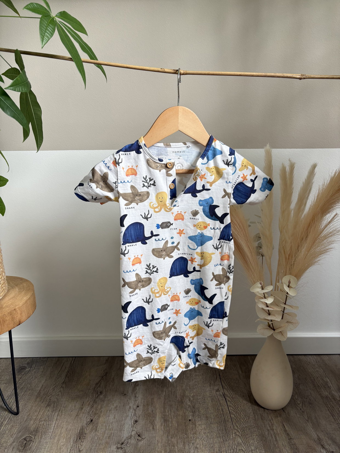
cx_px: 170
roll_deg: +0.4
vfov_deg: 67.3
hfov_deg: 53.1
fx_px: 340
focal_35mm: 26
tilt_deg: -12.2
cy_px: 226
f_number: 1.6
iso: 80
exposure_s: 1/121
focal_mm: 5.96
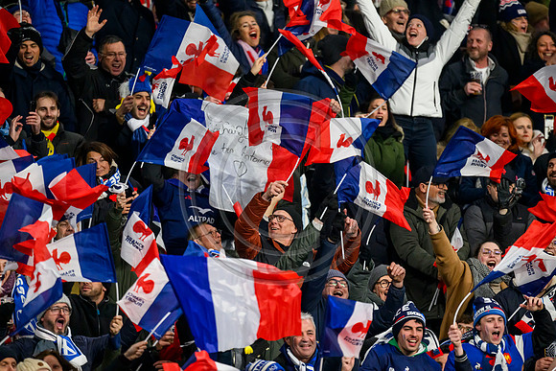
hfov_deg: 3.7
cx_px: 278
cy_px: 186
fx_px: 8651
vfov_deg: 2.5
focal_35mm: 560
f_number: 4
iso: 5000
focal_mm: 560
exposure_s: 1/3200
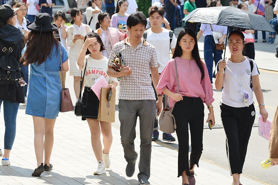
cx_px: 102
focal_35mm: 210
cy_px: 62
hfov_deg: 9.8
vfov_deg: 6.5
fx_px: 1621
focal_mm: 155
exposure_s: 1/320
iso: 280
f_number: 9
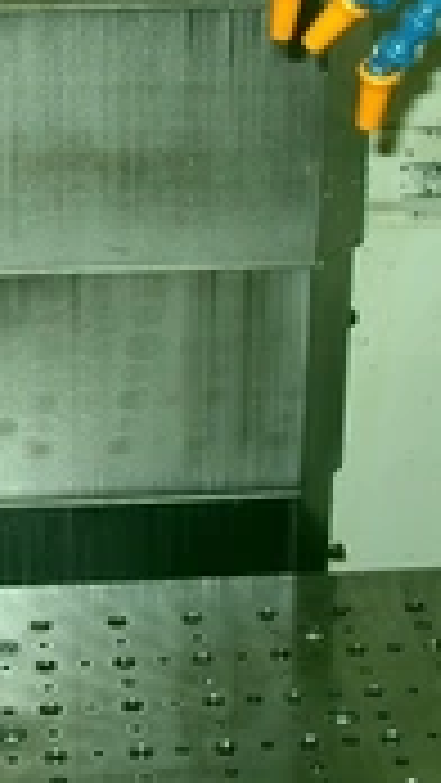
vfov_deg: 24.8
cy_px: 220
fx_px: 1765
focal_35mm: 85
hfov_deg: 14.2
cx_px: 126
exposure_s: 1/45
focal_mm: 6.3
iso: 100
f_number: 2.8
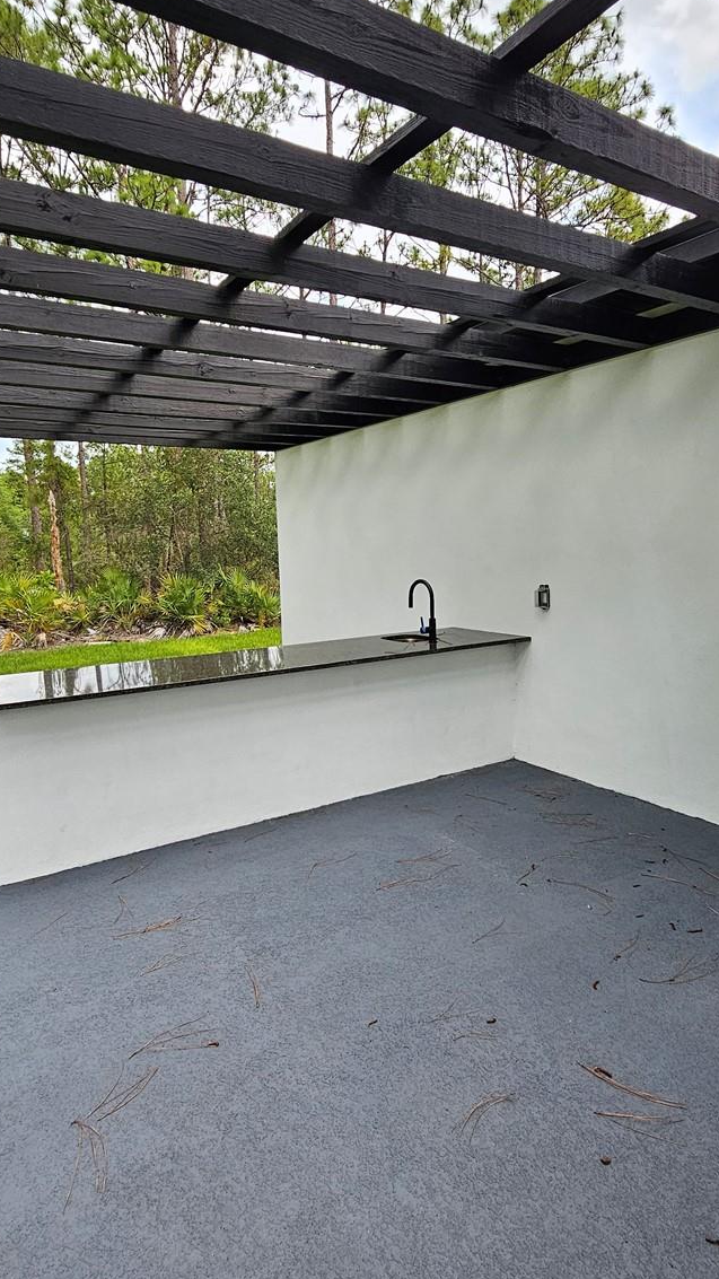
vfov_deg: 86.6
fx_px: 678
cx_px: 398
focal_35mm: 20
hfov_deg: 55.7
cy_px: 642
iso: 64
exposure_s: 1/120
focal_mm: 2.2
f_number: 2.2
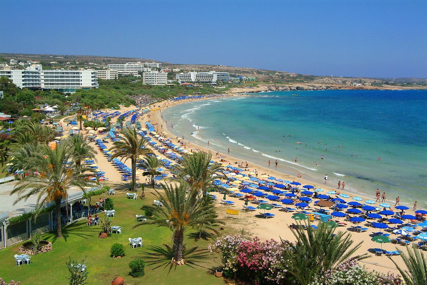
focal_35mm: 40
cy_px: 142
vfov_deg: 33.1
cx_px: 214
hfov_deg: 47.9
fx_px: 481
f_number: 19
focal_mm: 27
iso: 160
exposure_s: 1/180
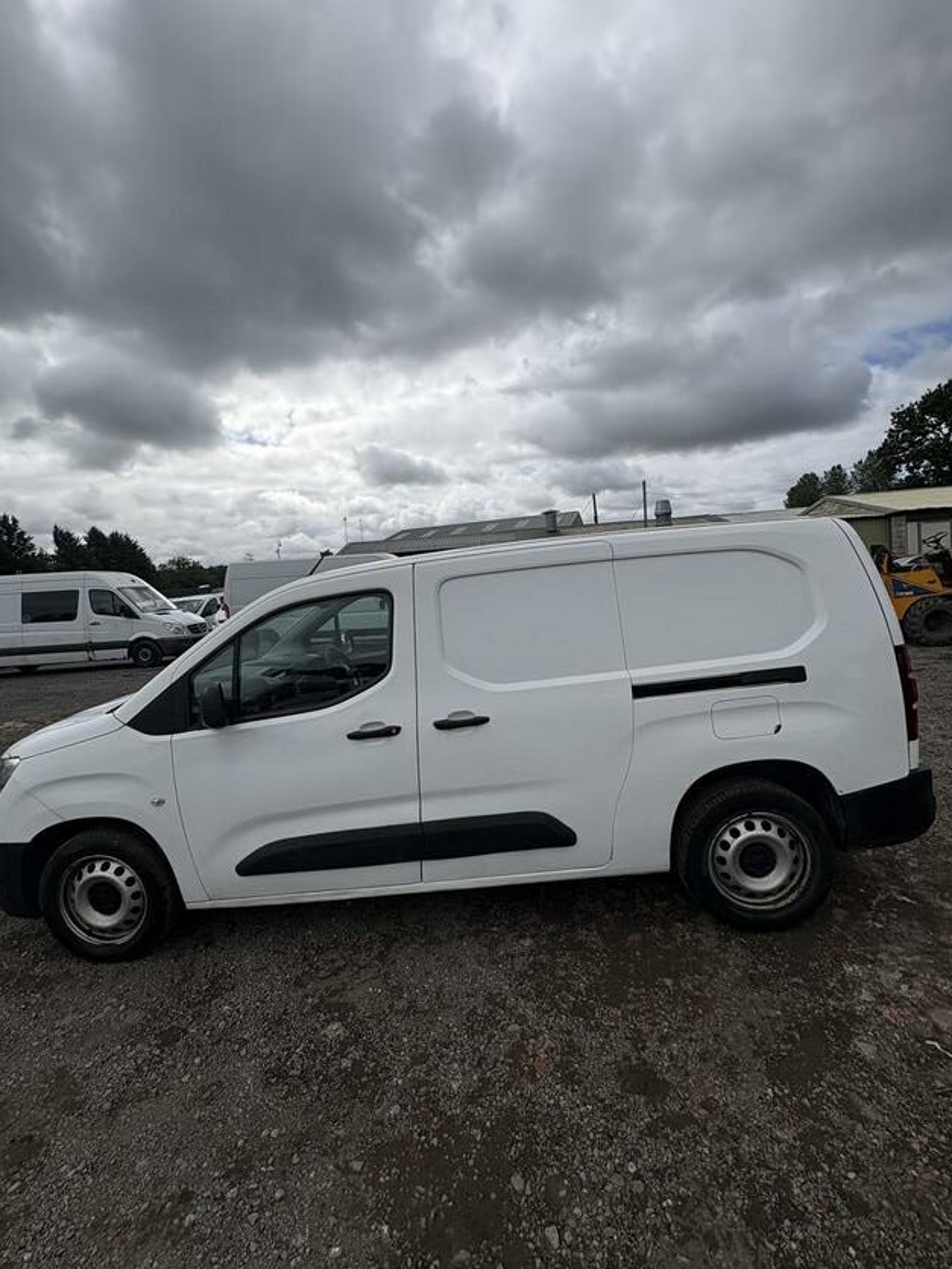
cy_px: 607
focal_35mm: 15
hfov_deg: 81.7
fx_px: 550
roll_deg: -0.7
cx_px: 472
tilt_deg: +4.4
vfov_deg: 98.1
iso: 50
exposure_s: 1/4132
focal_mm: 2.22
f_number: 2.2
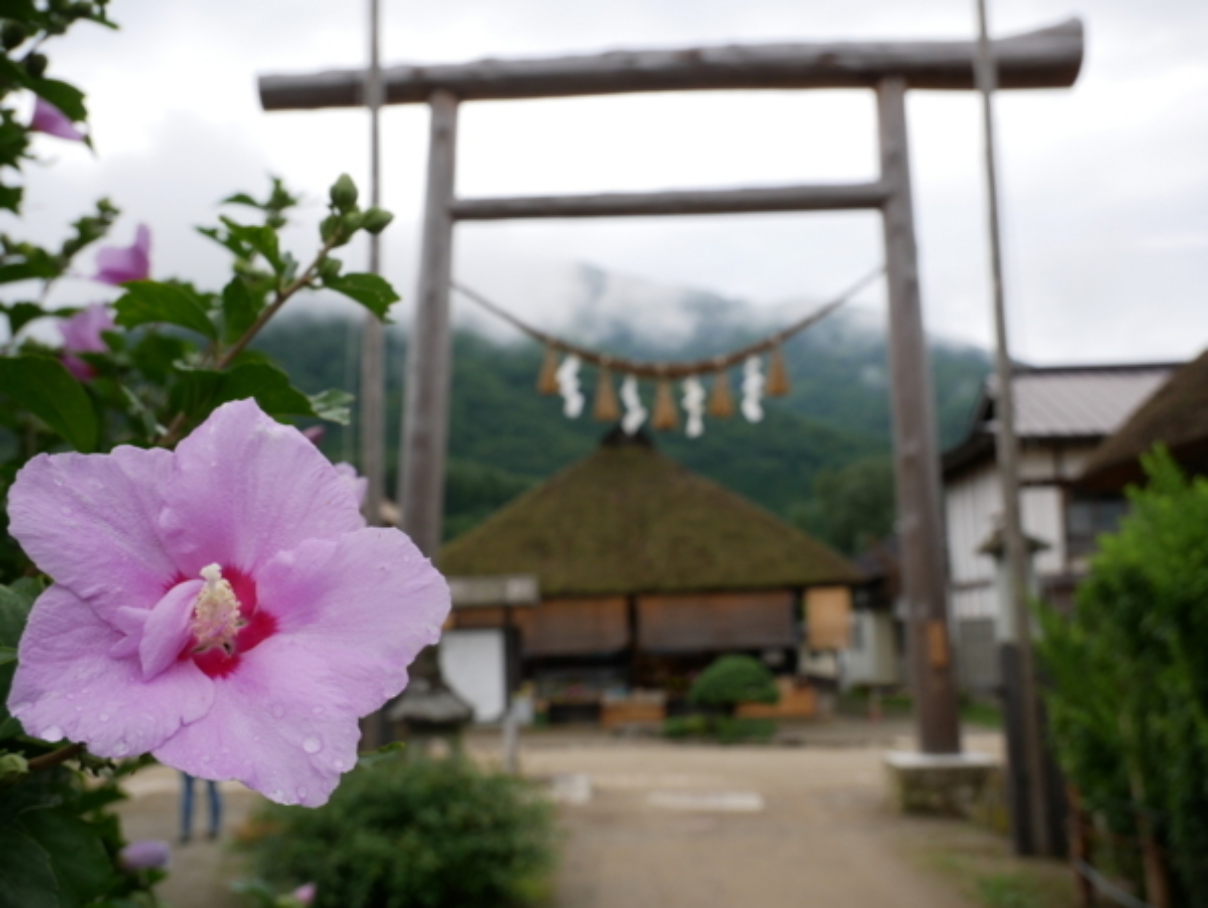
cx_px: 604
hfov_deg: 53.9
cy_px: 454
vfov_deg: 41.8
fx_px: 1187
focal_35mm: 34
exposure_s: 1/250
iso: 200
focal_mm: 17
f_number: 6.3
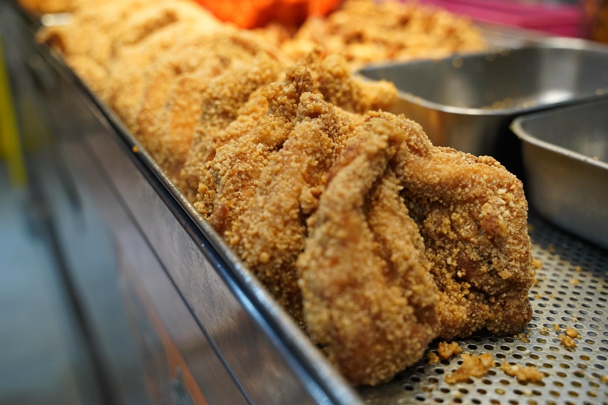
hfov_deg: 54.4
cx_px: 304
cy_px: 202
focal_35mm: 35
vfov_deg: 37.9
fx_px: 591
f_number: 4
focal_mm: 35
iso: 1600
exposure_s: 1/160
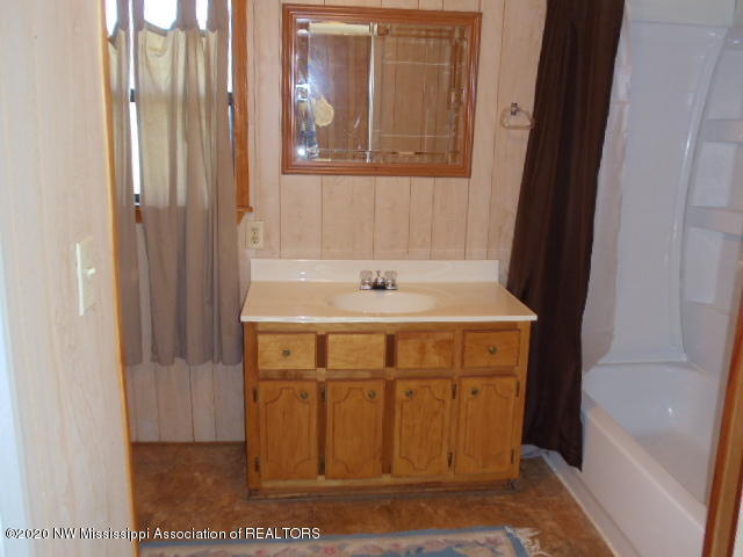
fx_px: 944
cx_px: 372
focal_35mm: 44
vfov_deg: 32.9
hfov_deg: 42.9
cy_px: 278
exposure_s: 1/30
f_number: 3.5
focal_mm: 6
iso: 100
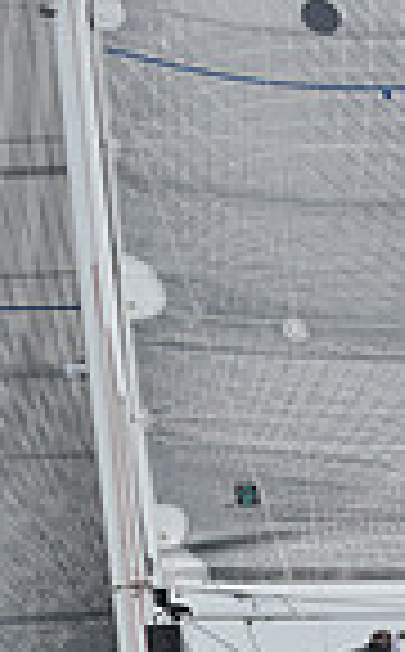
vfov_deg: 7.3
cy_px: 668
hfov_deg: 4.6
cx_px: 238
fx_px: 5076
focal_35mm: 286
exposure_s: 1/800
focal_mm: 70
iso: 250
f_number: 10
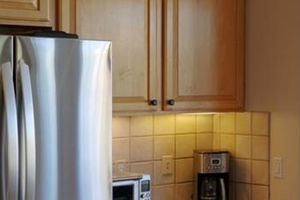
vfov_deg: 14.1
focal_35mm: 97
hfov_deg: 18.0
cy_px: 93
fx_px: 809
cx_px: 489
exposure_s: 1/50
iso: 400
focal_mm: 21
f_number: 8
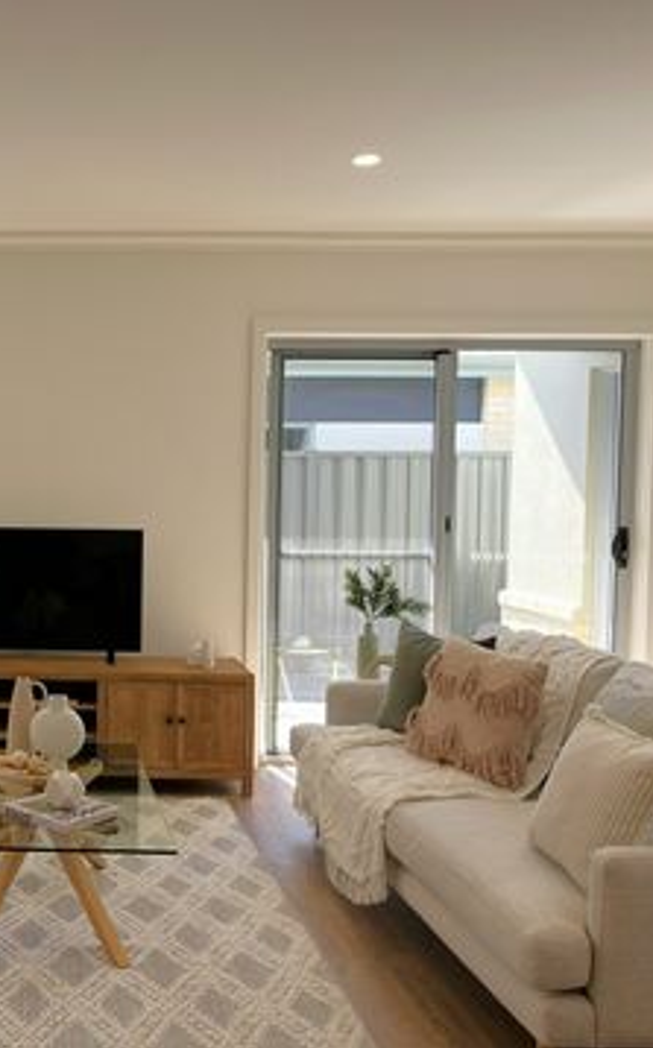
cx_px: 23
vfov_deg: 52.8
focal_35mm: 37
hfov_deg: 32.1
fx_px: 1056
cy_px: 524
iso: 40
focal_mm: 5.1
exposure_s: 1/289
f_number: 1.6
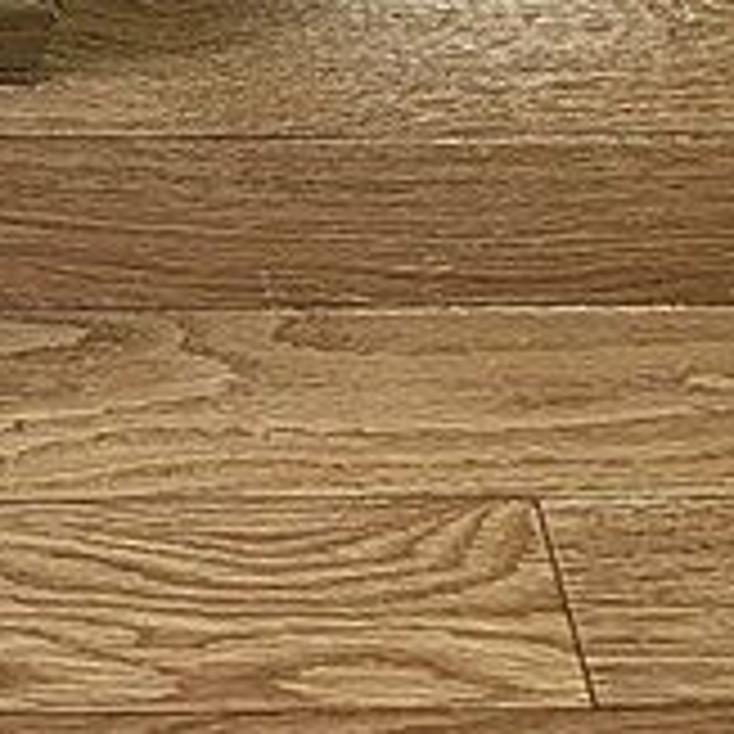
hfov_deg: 16.5
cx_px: -531
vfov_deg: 17.5
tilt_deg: -51.6
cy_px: -333
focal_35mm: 90
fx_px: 2159
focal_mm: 4.25
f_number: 1.8
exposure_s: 1/50
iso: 64
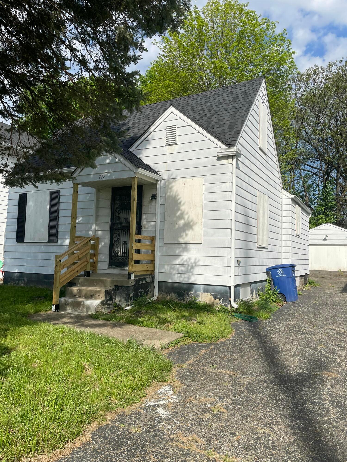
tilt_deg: +4.6
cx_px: 174
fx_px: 348
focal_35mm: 26
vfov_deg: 67.3
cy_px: 231
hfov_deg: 53.1
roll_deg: -1.2
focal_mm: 4.2
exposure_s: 1/4651
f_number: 1.6
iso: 32
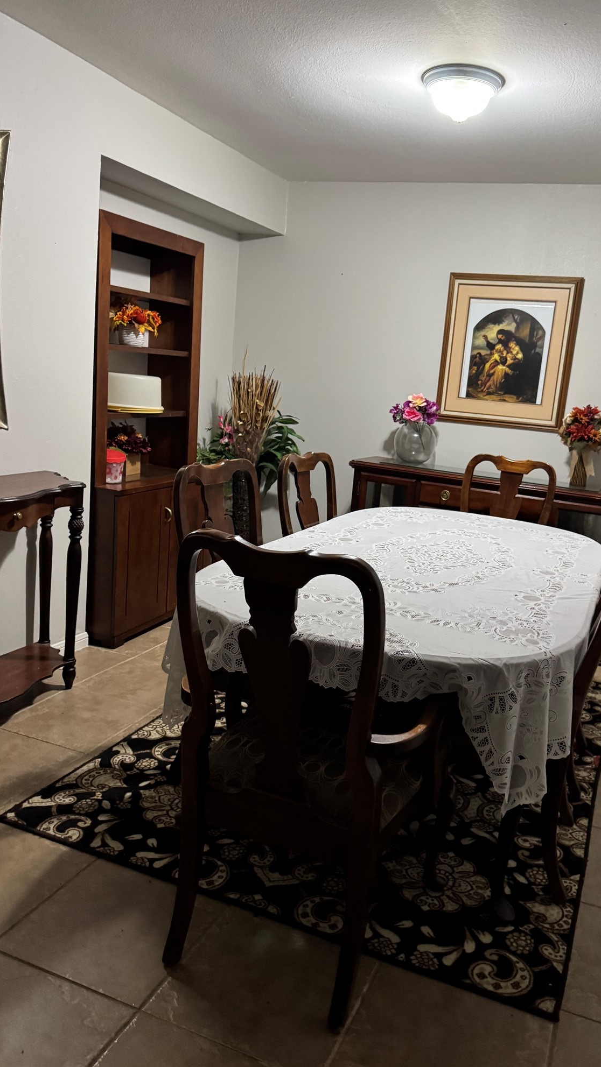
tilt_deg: -6.7
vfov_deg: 69.8
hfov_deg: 42.6
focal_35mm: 27
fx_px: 765
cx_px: 369
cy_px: 521
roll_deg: -4.1
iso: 640
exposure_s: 1/60
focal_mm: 6.76
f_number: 1.78
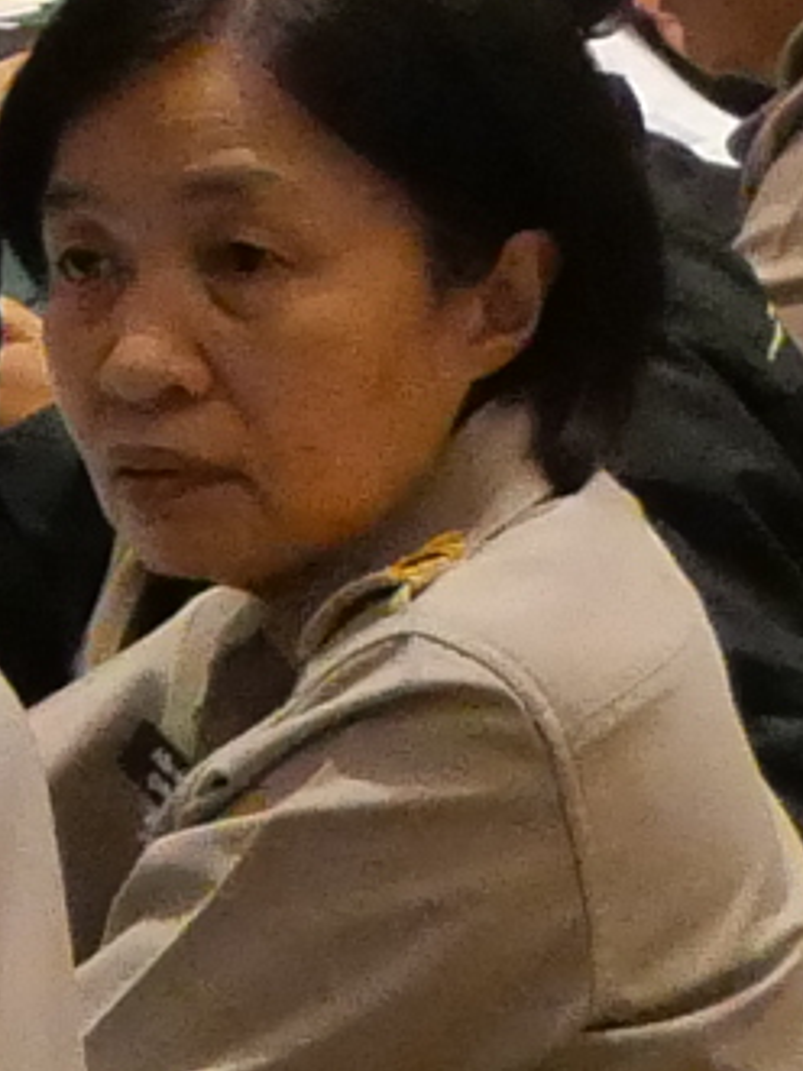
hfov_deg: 3.6
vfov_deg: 5.2
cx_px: -2943
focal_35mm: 378
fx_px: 11699
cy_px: 262
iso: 3200
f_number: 4.5
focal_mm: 17
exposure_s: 1/125
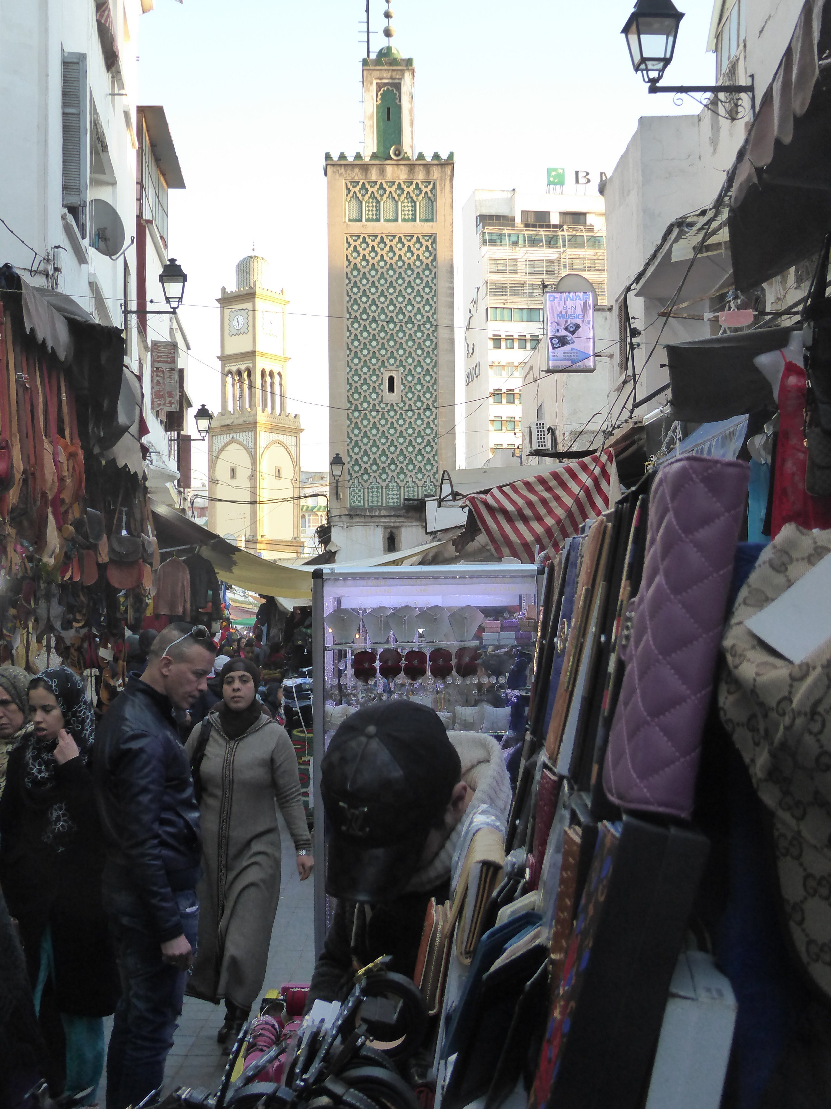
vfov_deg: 38.9
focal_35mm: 49
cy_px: 554
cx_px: 416
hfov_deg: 29.7
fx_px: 1568
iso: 320
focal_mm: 8.4
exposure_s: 1/100
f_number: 4
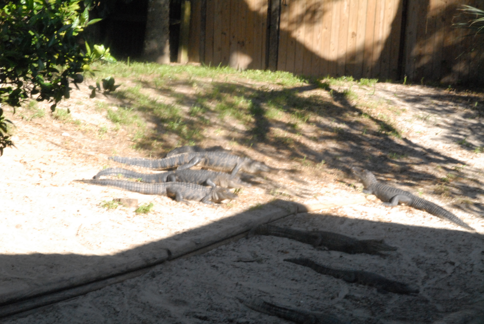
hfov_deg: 18.2
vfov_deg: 12.2
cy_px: 162
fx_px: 1515
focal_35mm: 112
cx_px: 242
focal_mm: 75
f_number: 32
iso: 1100
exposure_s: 1/50
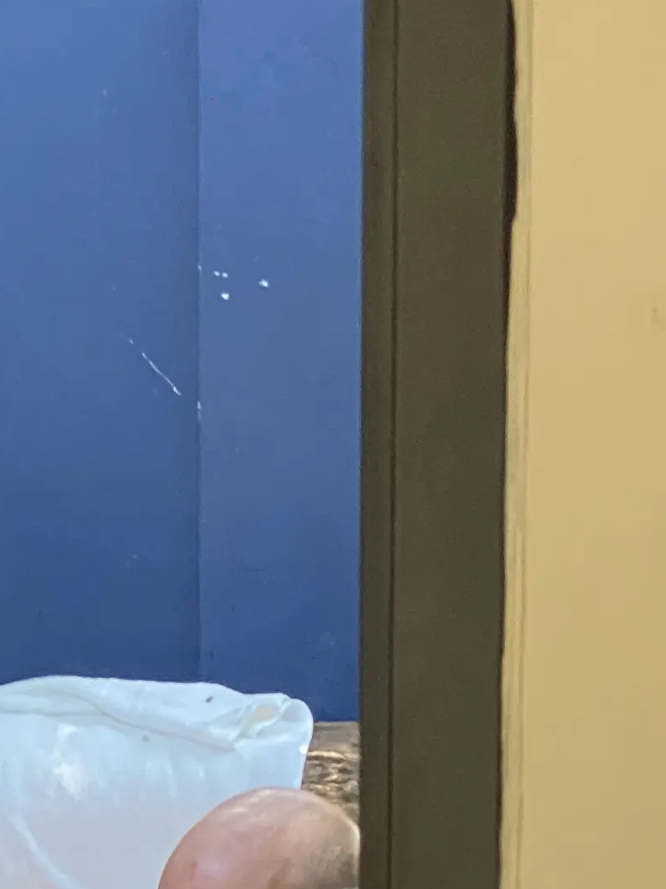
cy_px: 1628
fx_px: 5107
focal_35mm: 199
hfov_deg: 7.3
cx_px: -514
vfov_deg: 9.4
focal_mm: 6
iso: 100
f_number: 2
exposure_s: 1/100
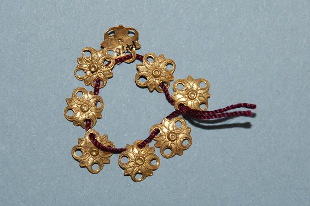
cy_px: 103
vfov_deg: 13.0
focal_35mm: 105
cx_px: 155
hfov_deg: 19.5
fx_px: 903
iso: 250
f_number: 4
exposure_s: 1/60
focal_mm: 70
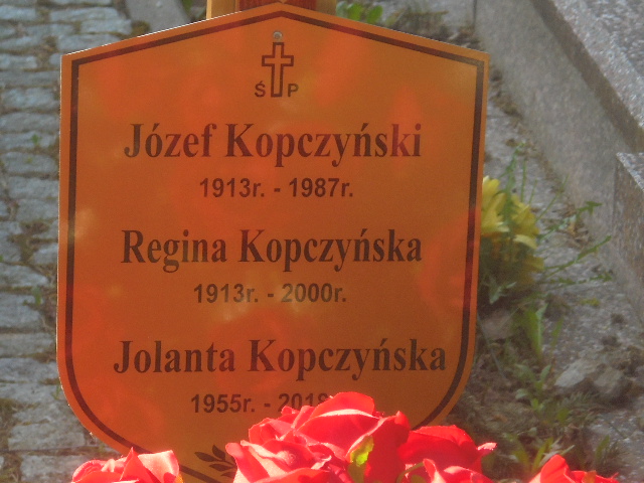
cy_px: 242
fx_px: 2902
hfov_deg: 12.7
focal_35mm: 156
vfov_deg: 9.5
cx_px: 322
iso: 200
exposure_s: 1/125
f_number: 6.5
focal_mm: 27.6
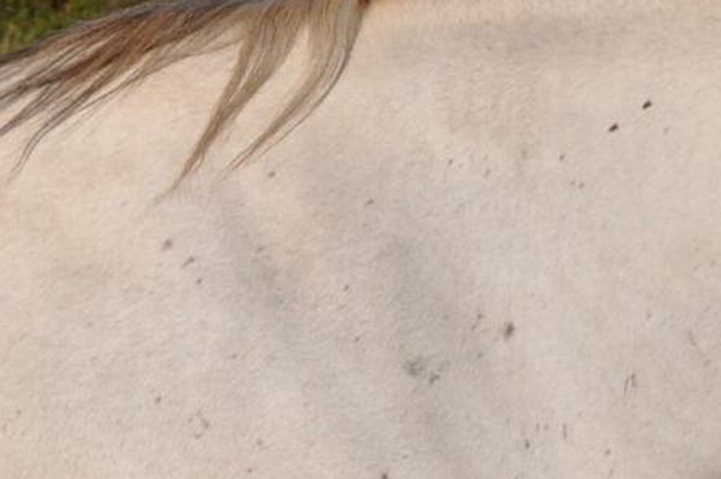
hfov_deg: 3.4
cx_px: -141
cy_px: 730
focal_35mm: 603
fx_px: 12059
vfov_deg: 2.3
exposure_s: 1/500
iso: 200
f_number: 11
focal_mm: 70
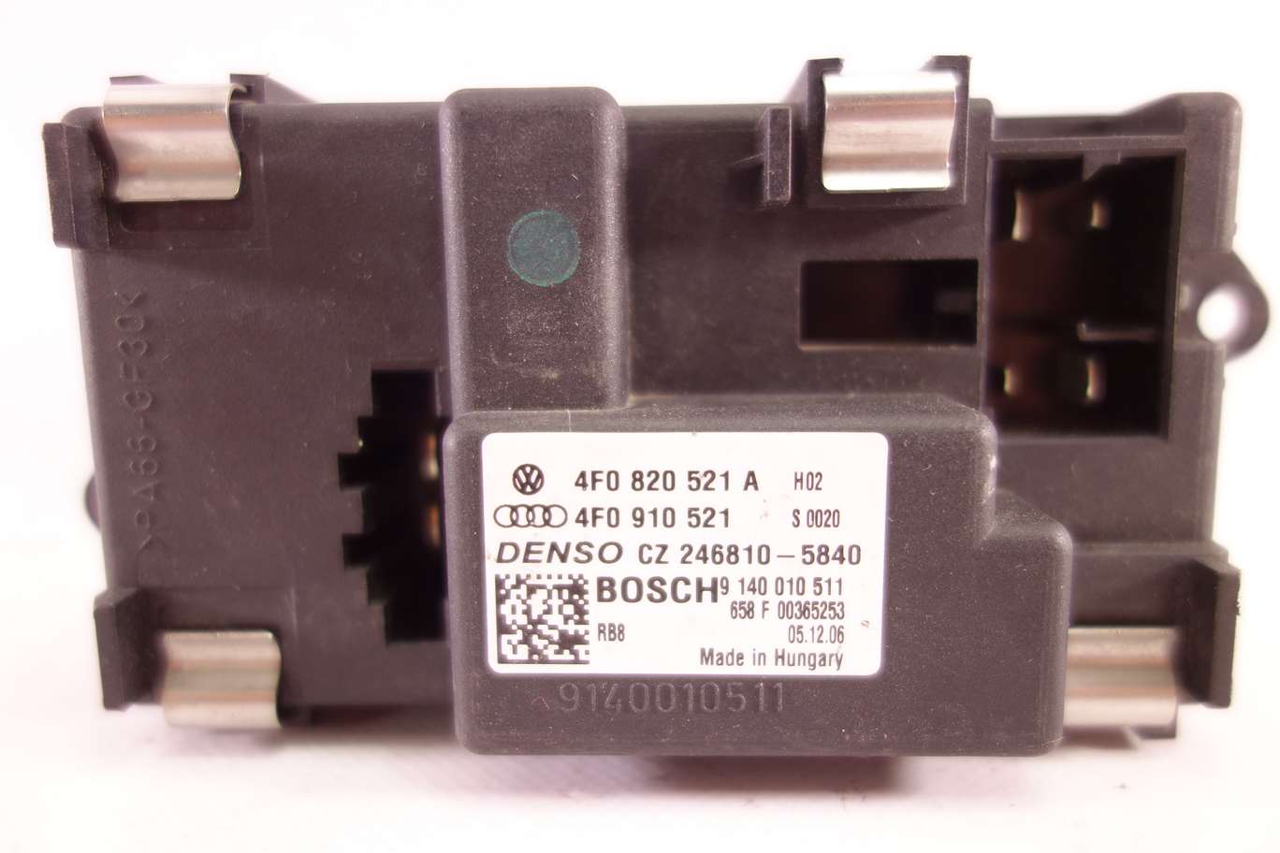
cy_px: 426
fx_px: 995
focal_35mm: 28
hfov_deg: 65.5
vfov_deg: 46.4
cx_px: 640
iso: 200
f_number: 2
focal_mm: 10.4
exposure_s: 1/40
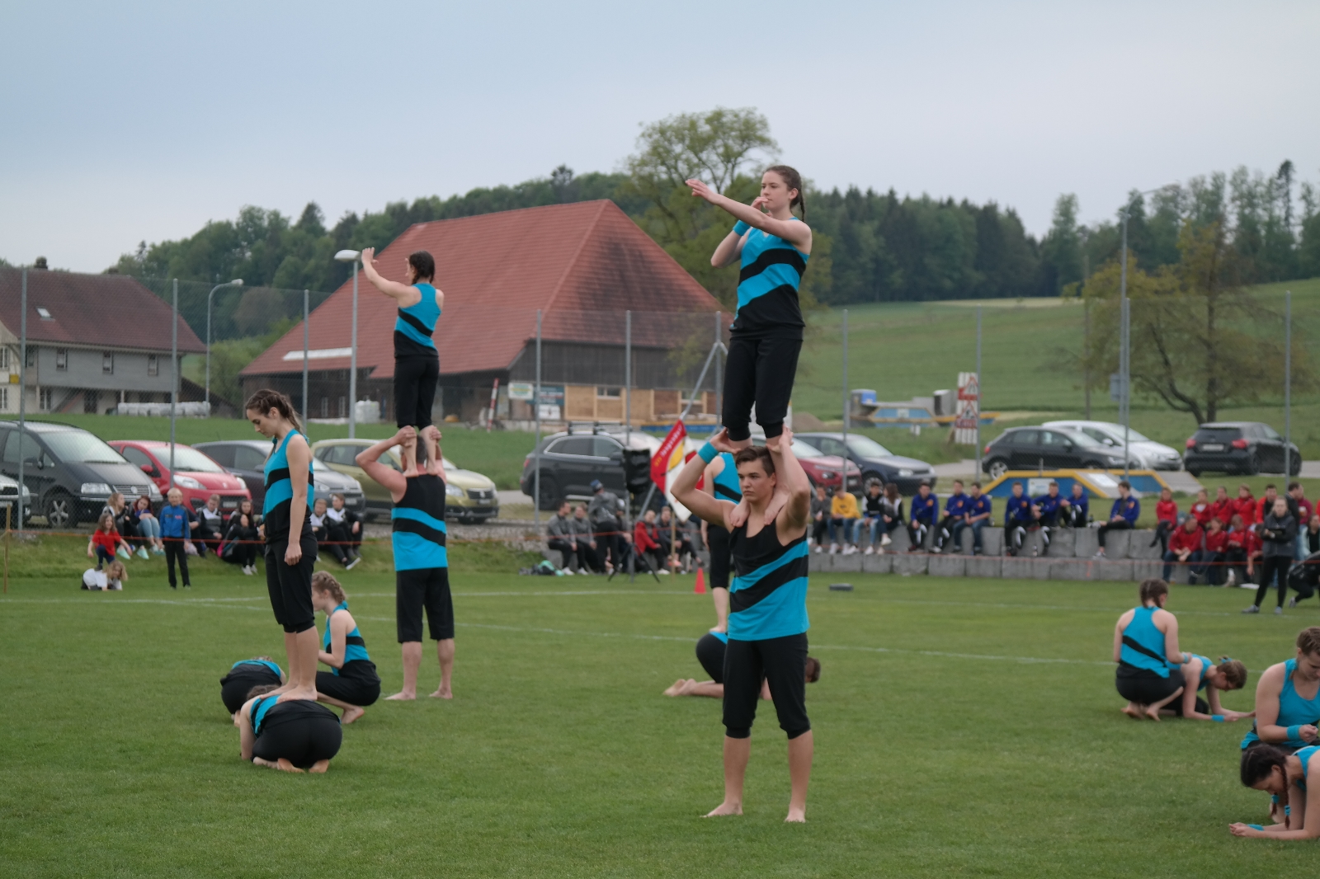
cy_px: 440
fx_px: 2823
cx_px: 660
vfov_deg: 17.7
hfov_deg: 26.3
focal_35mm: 77
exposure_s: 1/125
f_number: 4
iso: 200
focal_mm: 50
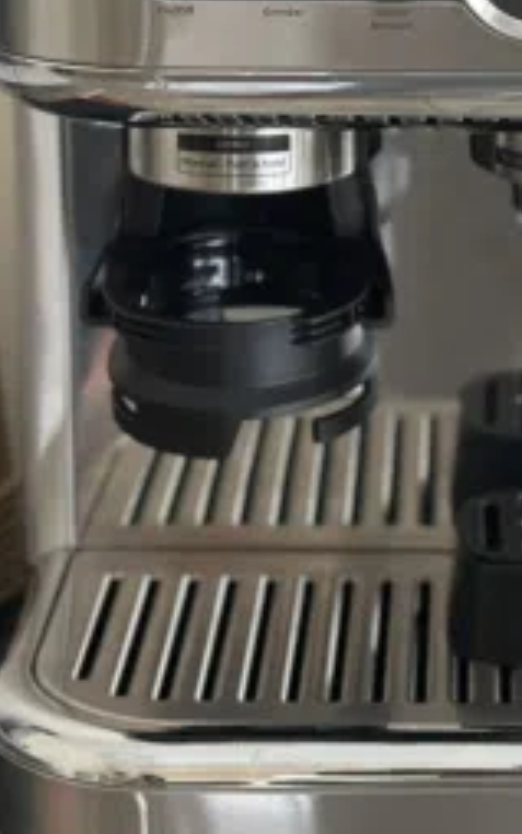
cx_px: 548
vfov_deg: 16.1
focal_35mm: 128
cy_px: 118
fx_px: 2910
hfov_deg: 10.2
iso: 125
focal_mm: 6.86
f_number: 1.78
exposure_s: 1/117
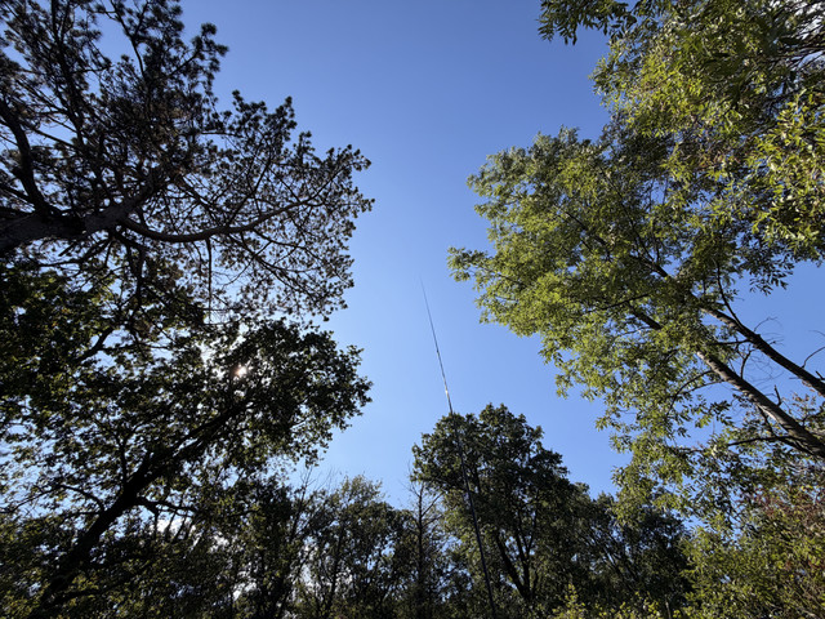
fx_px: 334
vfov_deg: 85.7
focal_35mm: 14
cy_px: 310
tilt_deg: +60.8
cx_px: 412
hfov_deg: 102.1
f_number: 2.2
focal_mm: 2.22
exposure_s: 1/770
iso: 25
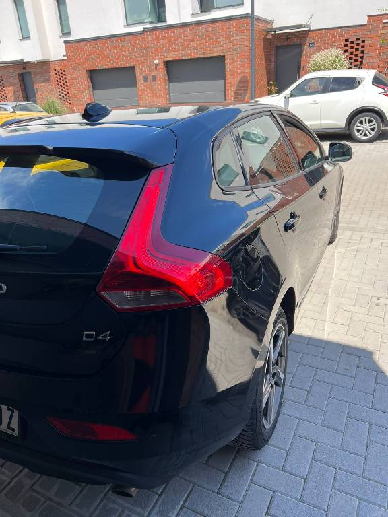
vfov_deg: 67.3
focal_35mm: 26
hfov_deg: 53.1
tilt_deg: -24.9
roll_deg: +4.0
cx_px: 194
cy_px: 258
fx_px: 389
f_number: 1.5
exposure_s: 1/1159
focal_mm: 5.7
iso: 50
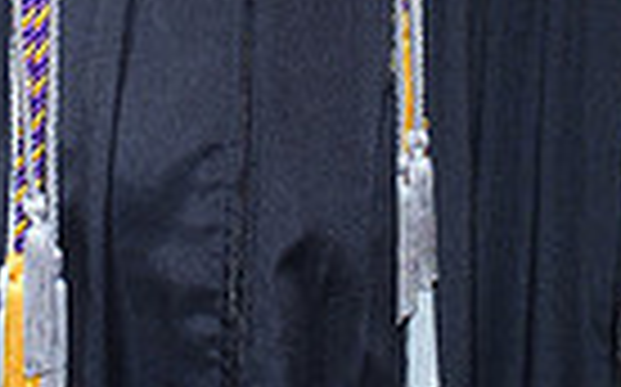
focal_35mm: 133
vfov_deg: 9.1
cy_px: -466
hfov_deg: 15.7
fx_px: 2249
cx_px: 302
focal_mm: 20.6
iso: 800
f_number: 5.6
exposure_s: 1/60
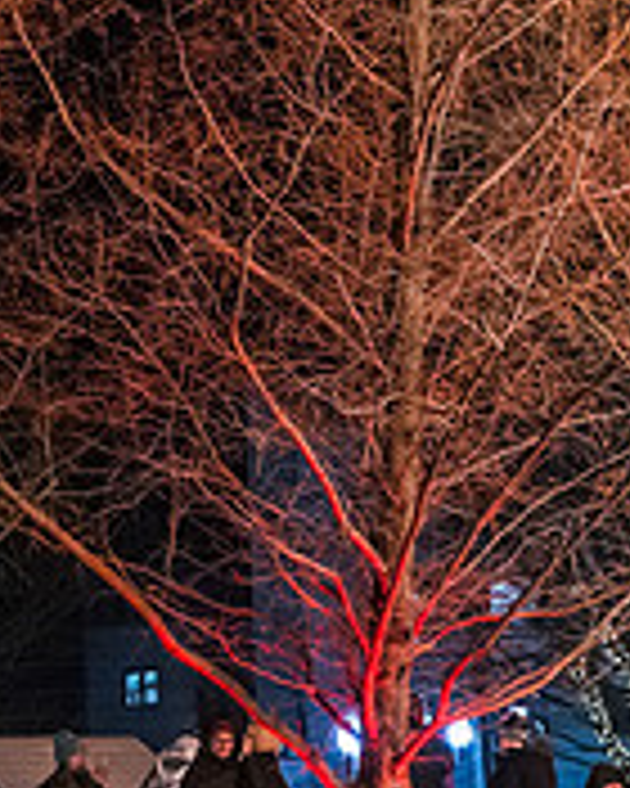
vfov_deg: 8.6
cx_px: 1287
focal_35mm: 224
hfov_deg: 6.7
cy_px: 660
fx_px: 5221
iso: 4000
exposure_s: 1/320
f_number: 3.5
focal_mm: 72
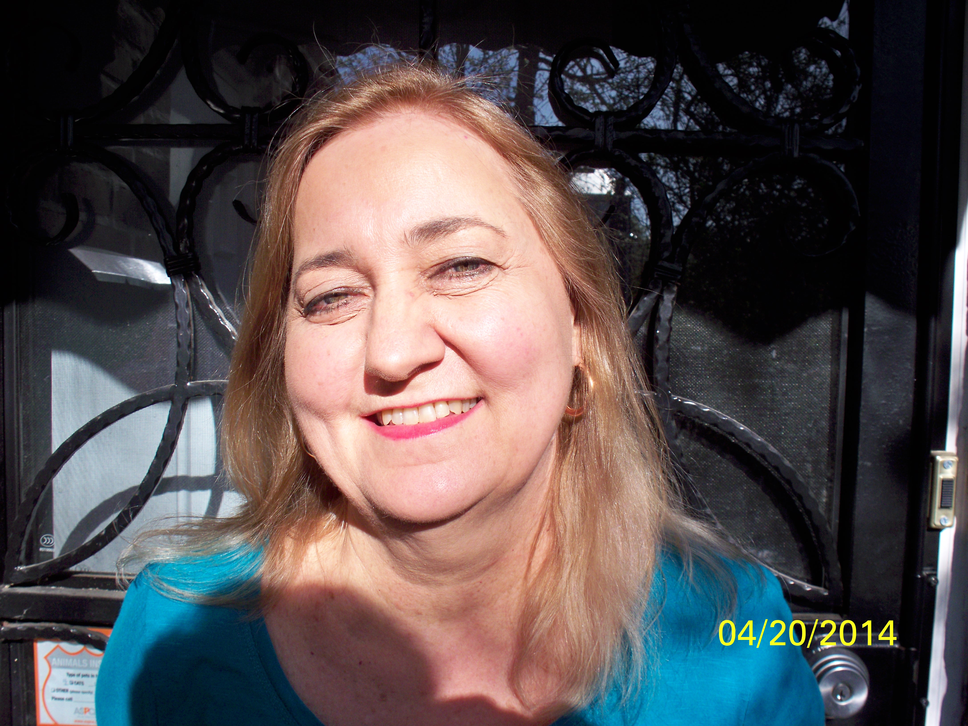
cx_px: 484
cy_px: 363
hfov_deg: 52.6
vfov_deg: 40.7
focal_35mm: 35
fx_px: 979
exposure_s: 1/400
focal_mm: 7.54
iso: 80
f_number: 4.8
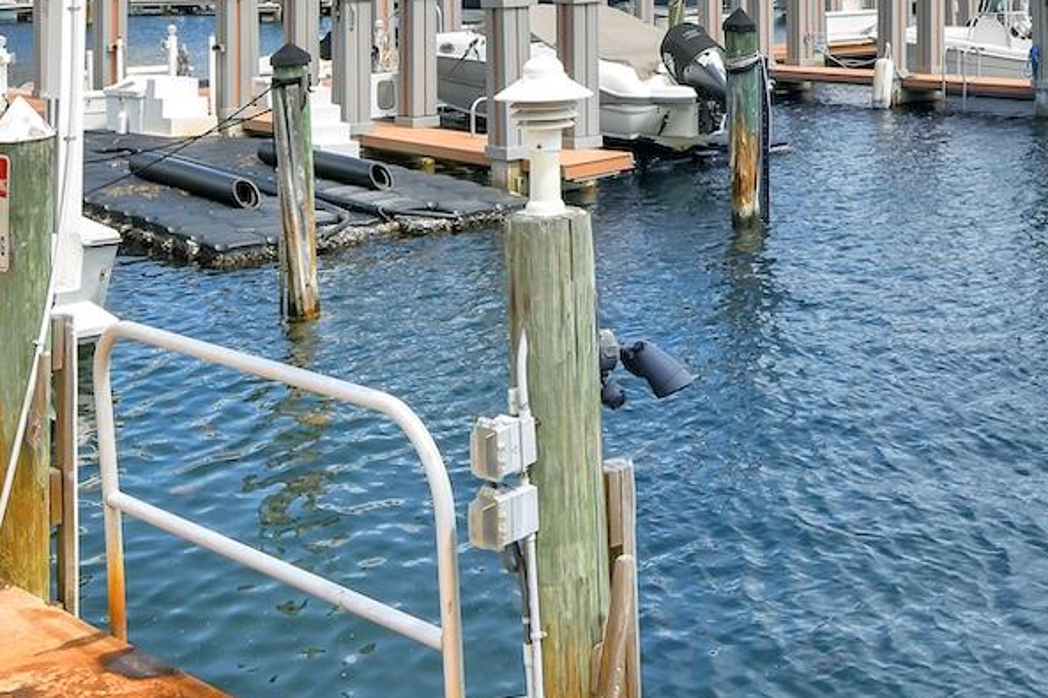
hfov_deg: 35.4
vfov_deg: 23.4
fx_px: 1571
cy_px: -77
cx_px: 877
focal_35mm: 54
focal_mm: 16
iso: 200
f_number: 11
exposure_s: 1/500
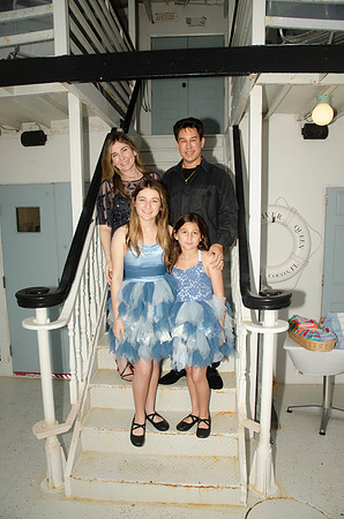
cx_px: 172
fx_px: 389
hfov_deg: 47.7
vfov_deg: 67.5
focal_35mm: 27
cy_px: 260
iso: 400
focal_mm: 18
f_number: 6.3
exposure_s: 1/250
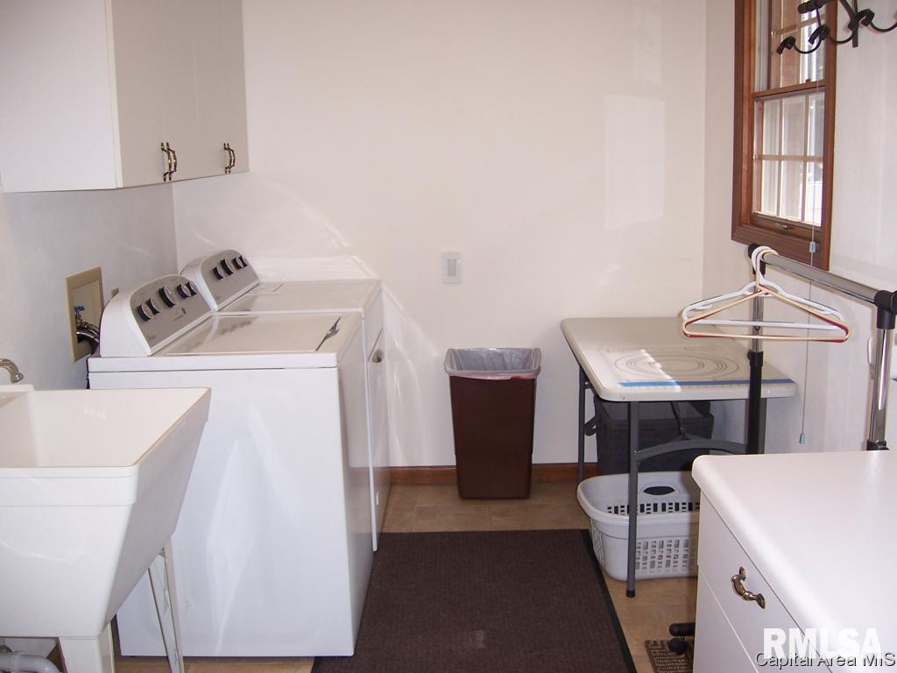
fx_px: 933
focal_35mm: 36
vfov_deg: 39.7
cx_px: 448
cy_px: 336
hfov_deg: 51.4
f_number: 3
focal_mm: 6
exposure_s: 1/60
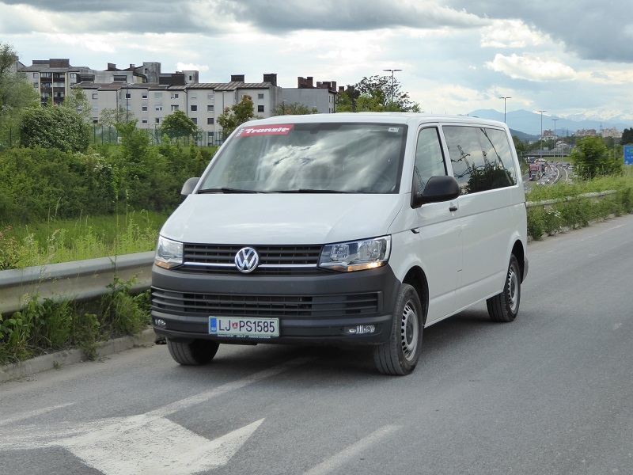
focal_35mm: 75
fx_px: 1371
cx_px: 316
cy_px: 238
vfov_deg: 19.6
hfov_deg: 26.0
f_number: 4.5
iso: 160
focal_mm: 12.5
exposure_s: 1/320
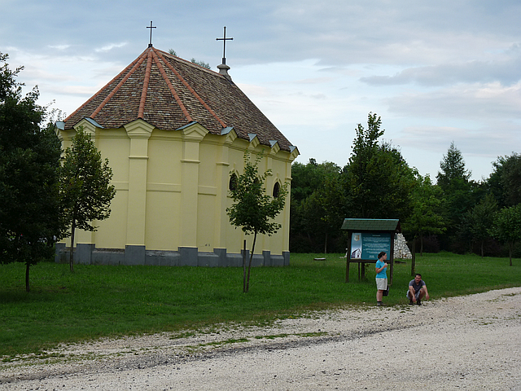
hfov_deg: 20.9
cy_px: 196
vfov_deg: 15.7
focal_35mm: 94
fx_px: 1415
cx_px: 260
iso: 100
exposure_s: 1/200
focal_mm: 16.7
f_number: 4
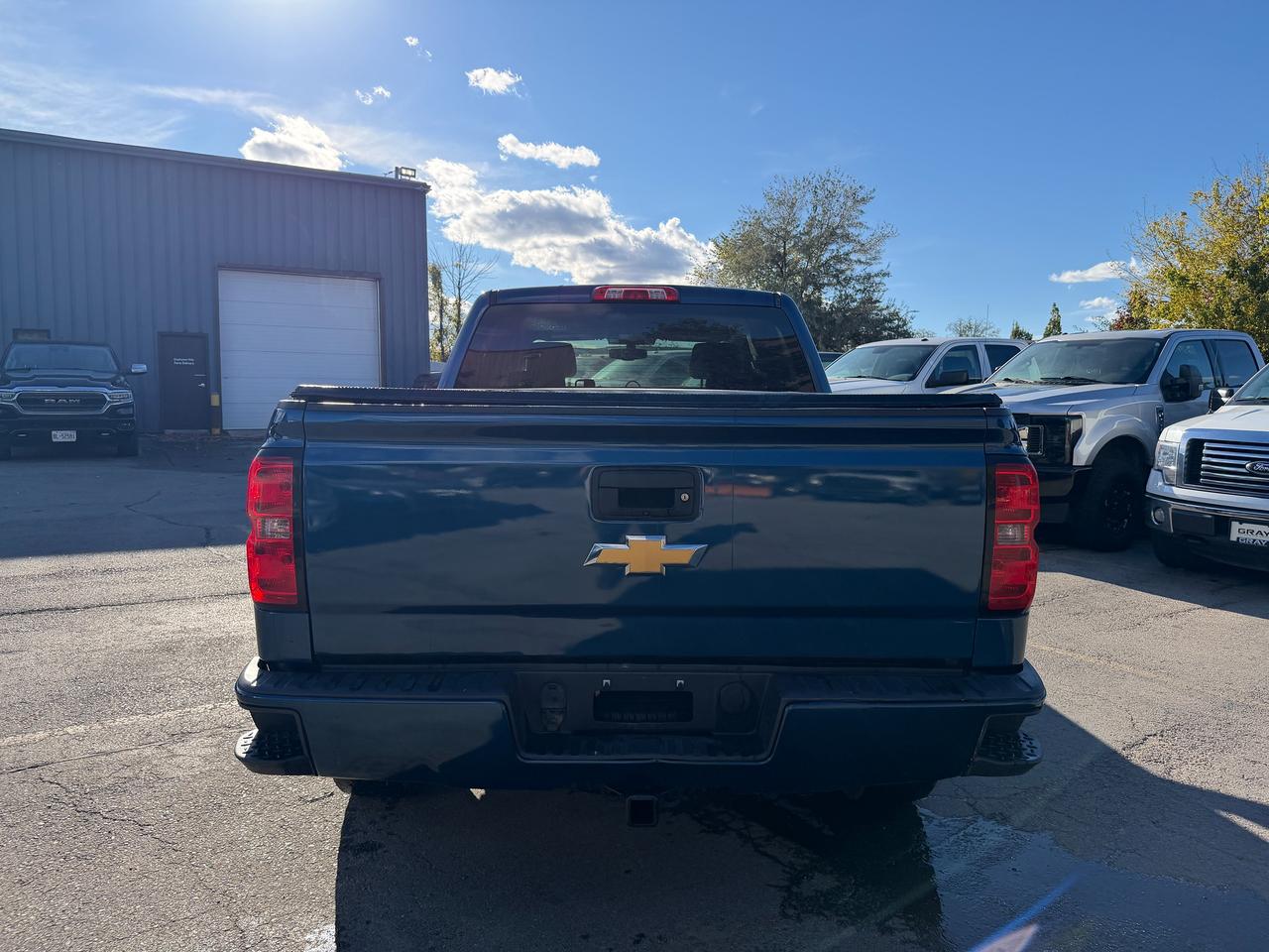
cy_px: 476
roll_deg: -0.2
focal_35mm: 24
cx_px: 634
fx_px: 880
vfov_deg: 56.8
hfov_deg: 71.6
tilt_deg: -4.8
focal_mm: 6.76
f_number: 1.78
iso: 100
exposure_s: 1/4673
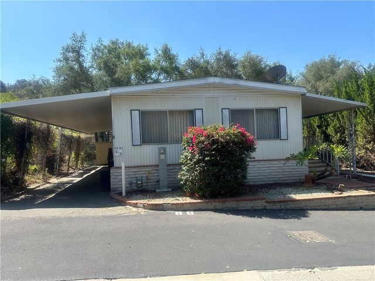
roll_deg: +2.2
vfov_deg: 56.8
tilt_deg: +1.9
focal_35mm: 24
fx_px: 260
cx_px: 188
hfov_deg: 71.6
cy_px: 140
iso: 80
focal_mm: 6.86
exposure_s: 1/2252
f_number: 1.78
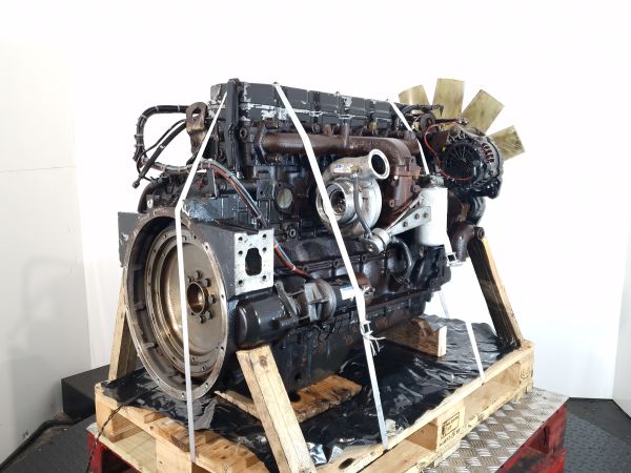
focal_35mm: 23
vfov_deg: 58.9
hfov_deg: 73.9
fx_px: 419
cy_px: 236
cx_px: 316
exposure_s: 1/50
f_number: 1.8
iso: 125
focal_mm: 6.4
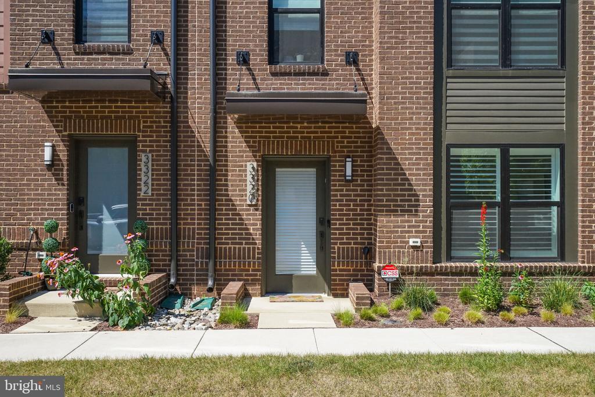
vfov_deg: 37.9
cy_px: 198
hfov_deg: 54.4
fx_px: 579
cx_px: 298
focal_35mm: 35
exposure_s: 1/1250
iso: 800
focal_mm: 35
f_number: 9
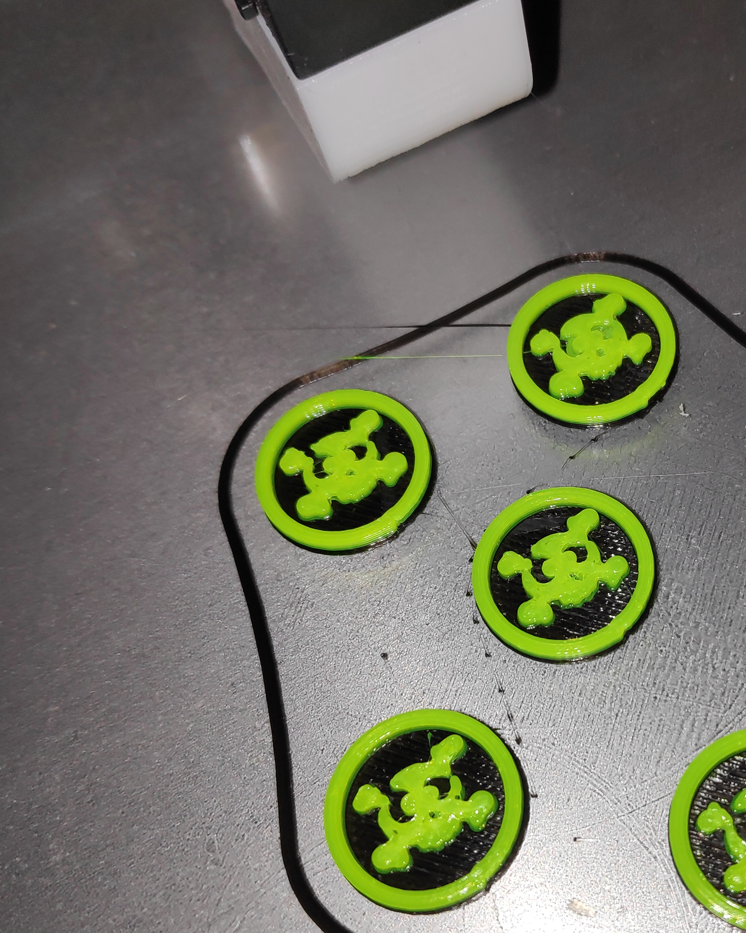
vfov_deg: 51.3
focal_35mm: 35
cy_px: 549
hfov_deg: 40.2
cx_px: 618
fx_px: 966
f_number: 1.9
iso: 100
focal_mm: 3.94
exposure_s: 1/337
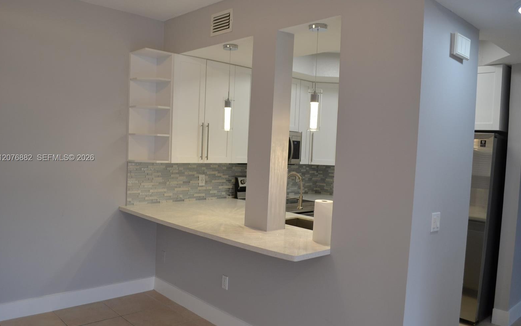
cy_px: 158
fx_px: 398
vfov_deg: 44.5
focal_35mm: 28
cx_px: 256
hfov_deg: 66.5
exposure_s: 1/80
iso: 400
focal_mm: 18
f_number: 4.5
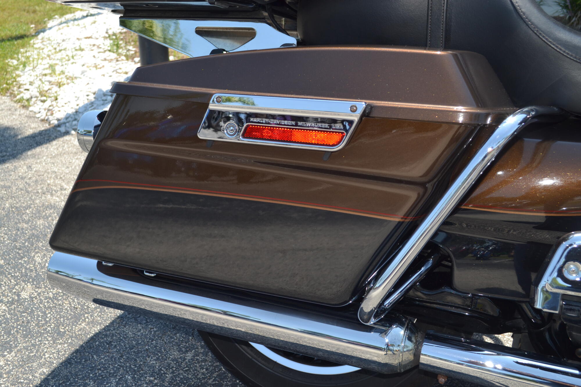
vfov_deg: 34.2
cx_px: 290
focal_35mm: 39
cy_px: 194
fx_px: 629
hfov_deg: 49.6
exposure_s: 1/200
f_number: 6.3
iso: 100
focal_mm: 26
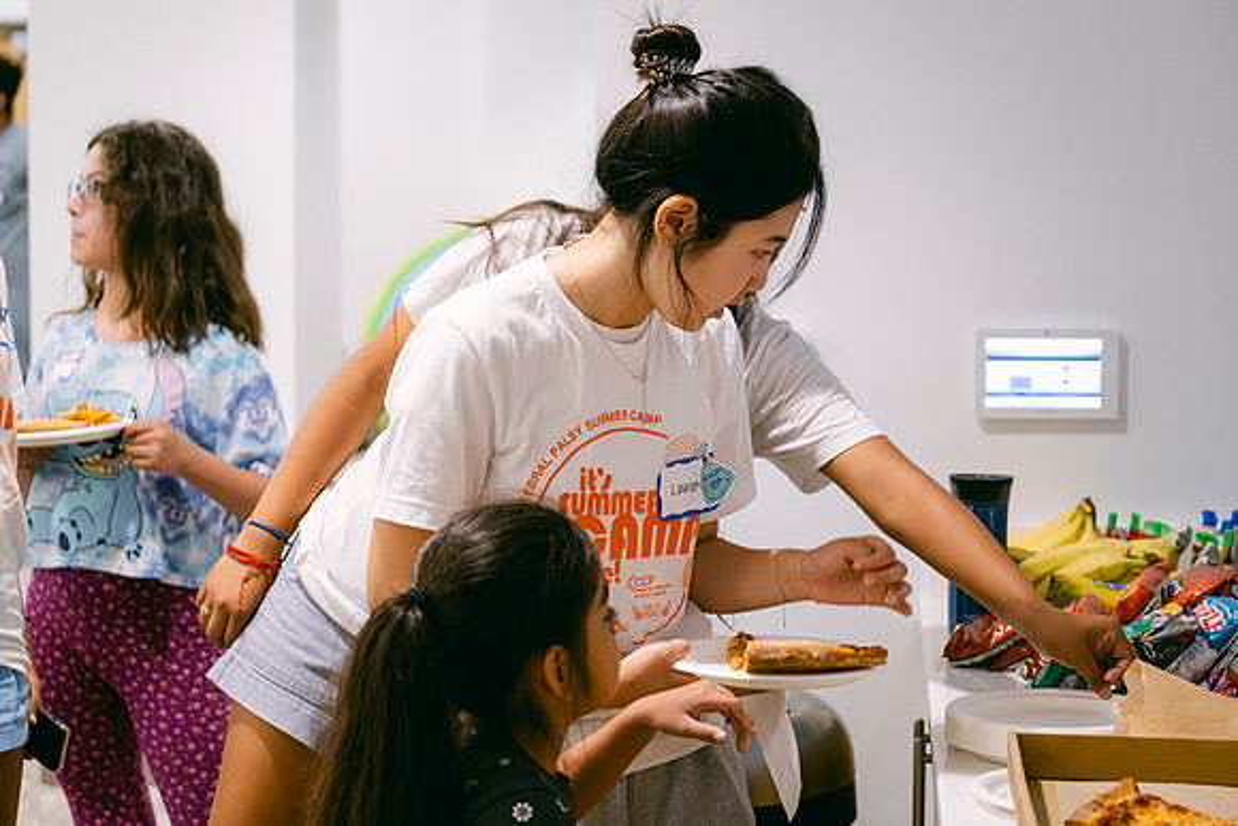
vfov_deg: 12.2
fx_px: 3852
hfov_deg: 18.3
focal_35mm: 112
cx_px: 619
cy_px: 413
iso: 800
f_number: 2.8
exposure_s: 1/125
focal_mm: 74.4
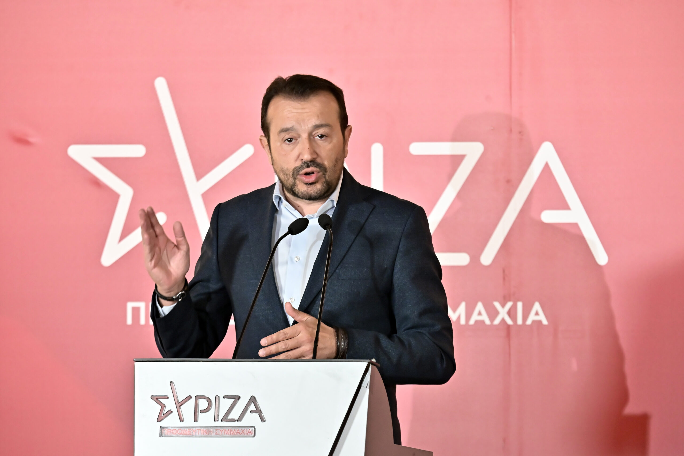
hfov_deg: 5.2
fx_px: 7600
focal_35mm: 400
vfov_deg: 3.4
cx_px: 342
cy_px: 228
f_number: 6
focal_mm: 400
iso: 4000
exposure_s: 1/250
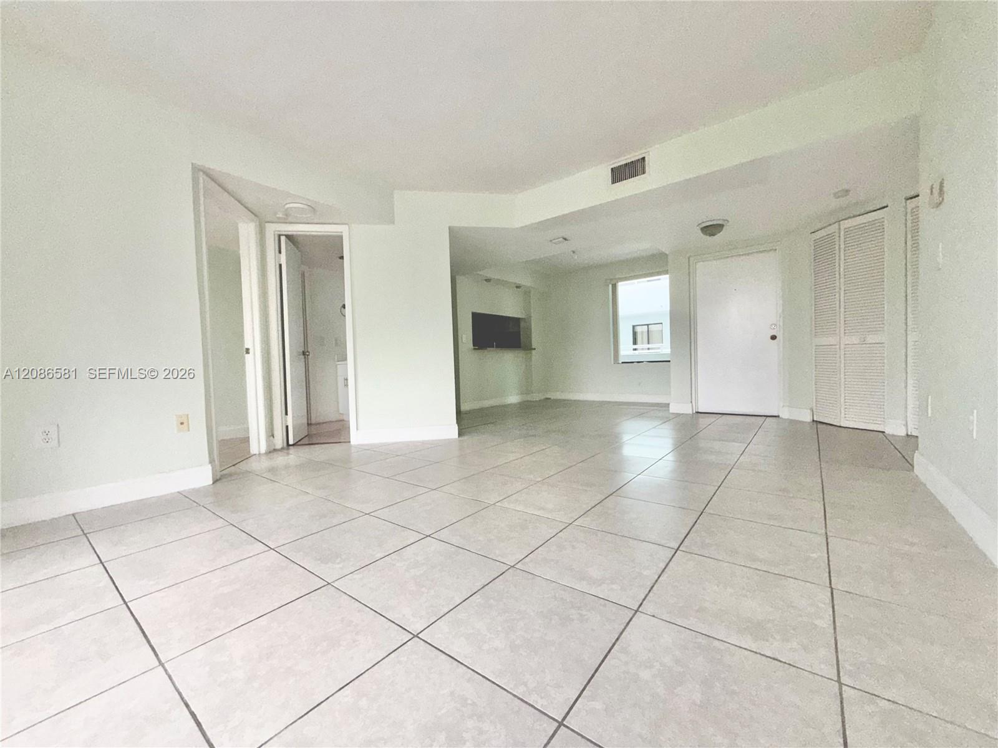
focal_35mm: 14
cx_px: 499
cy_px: 374
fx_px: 404
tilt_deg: -0.9
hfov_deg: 102.1
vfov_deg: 85.7
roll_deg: +1.8
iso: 160
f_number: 2.2
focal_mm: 2.22
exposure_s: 1/116
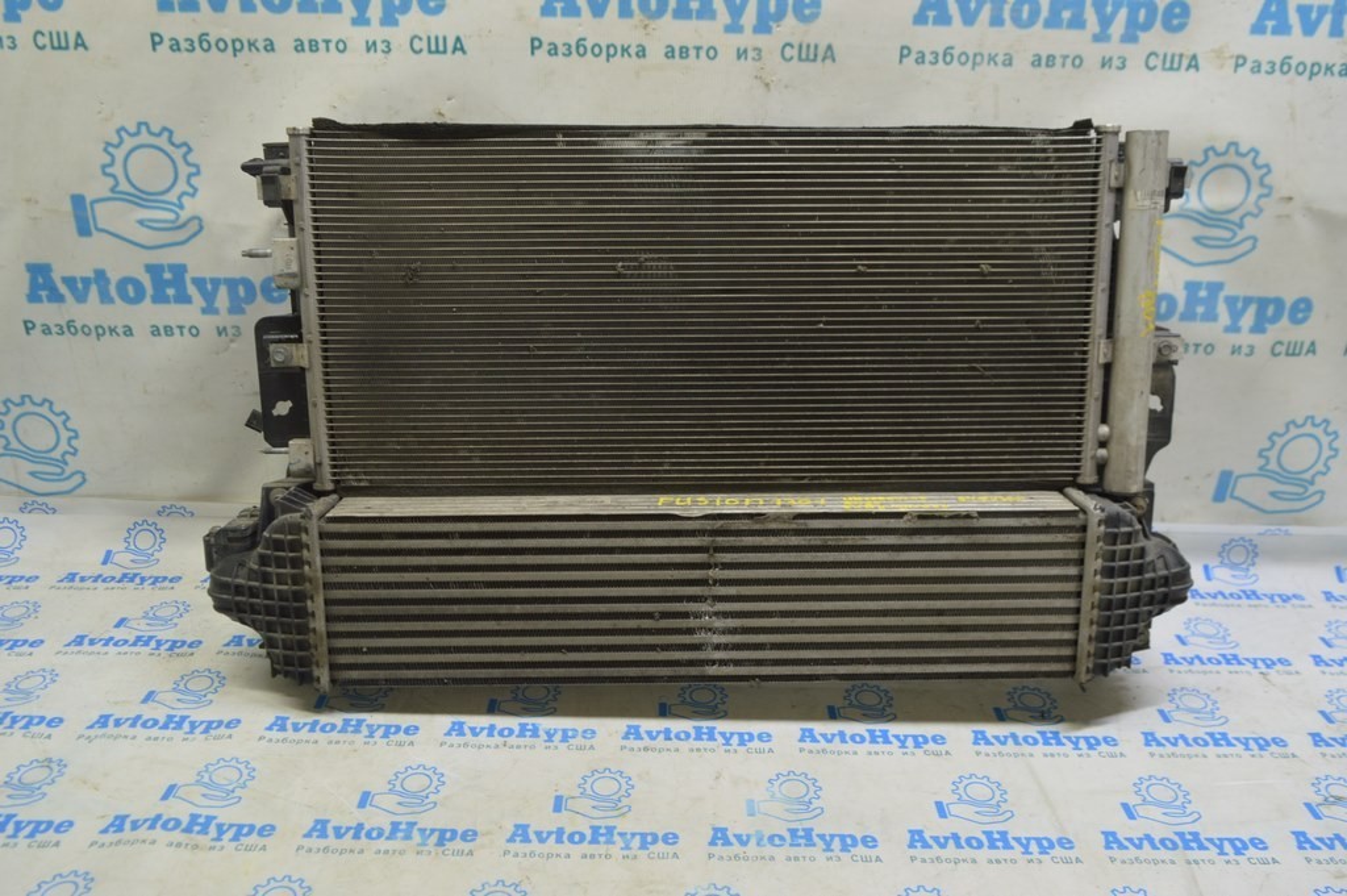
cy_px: 448
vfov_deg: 43.5
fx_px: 1122
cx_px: 674
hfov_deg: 62.0
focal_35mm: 30
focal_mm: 20
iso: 400
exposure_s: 1/20
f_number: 5.6
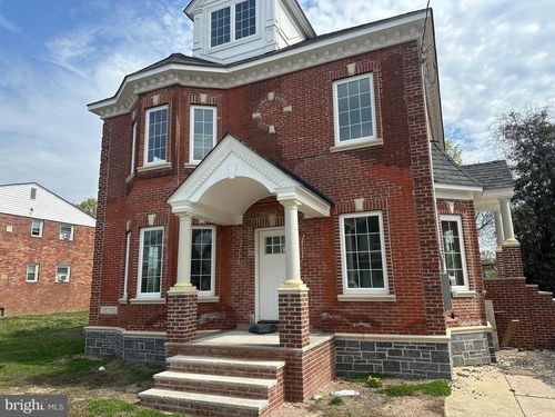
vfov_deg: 56.8
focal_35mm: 24
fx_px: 385
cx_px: 278
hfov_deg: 71.6
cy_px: 208
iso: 80
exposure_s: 1/3597
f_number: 1.78
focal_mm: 6.86
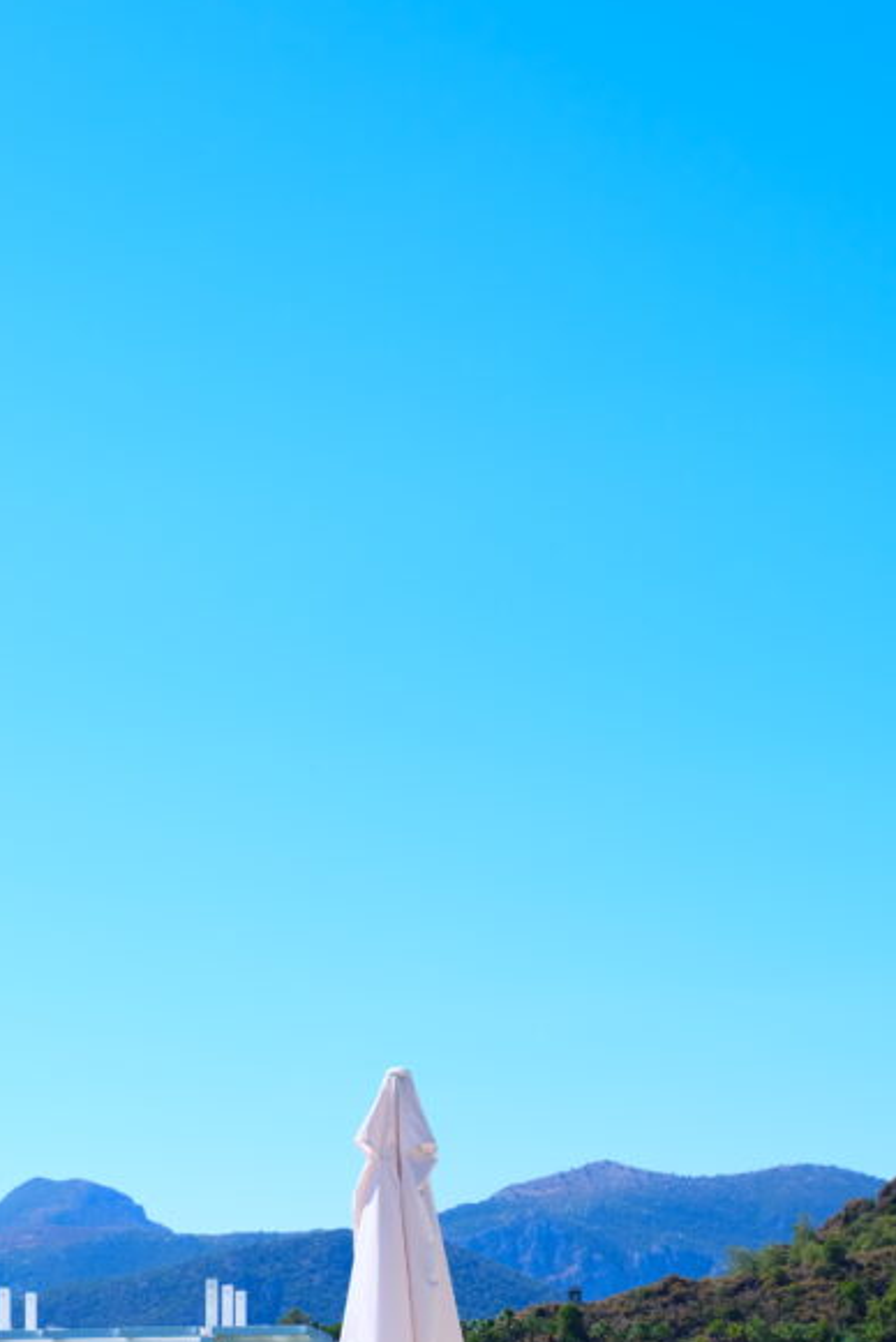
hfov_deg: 18.4
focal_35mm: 74
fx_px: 2759
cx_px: 396
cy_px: 1005
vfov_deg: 27.0
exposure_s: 1/450
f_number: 5.6
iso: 160
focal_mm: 27.9
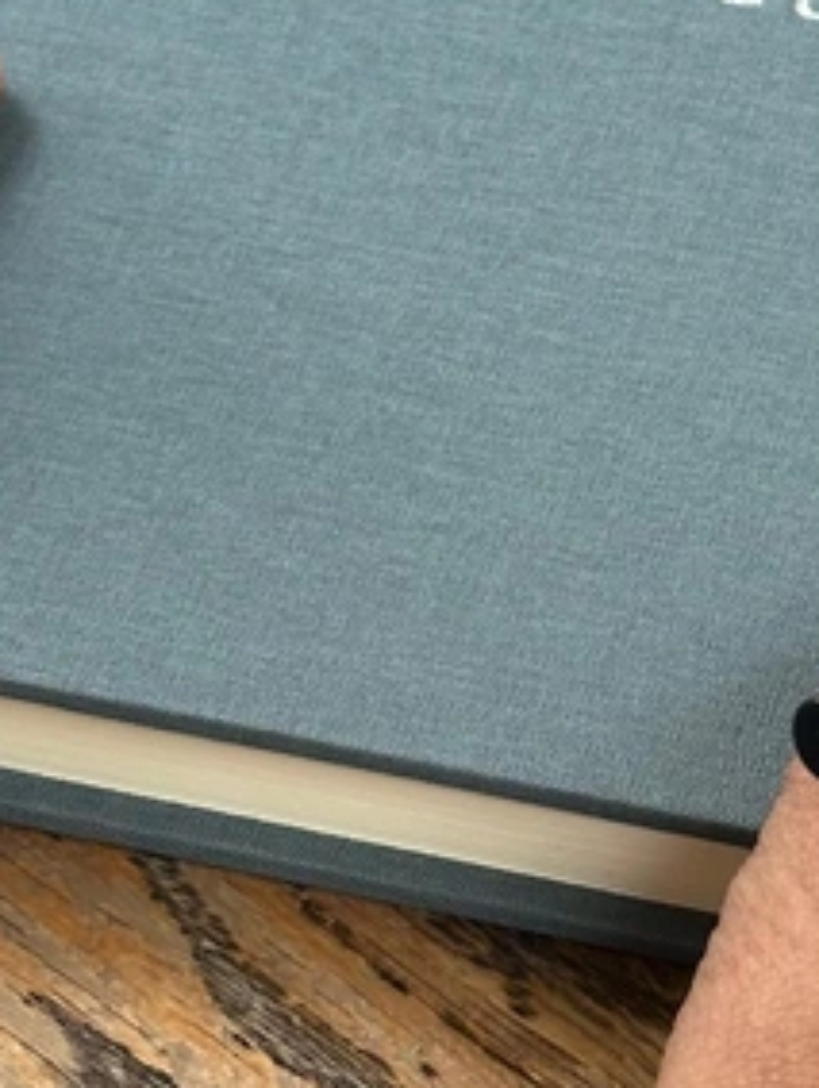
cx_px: 665
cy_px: 100
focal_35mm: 149
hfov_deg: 10.0
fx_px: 4690
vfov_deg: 13.1
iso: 80
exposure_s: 1/103
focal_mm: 6.86
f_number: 1.78
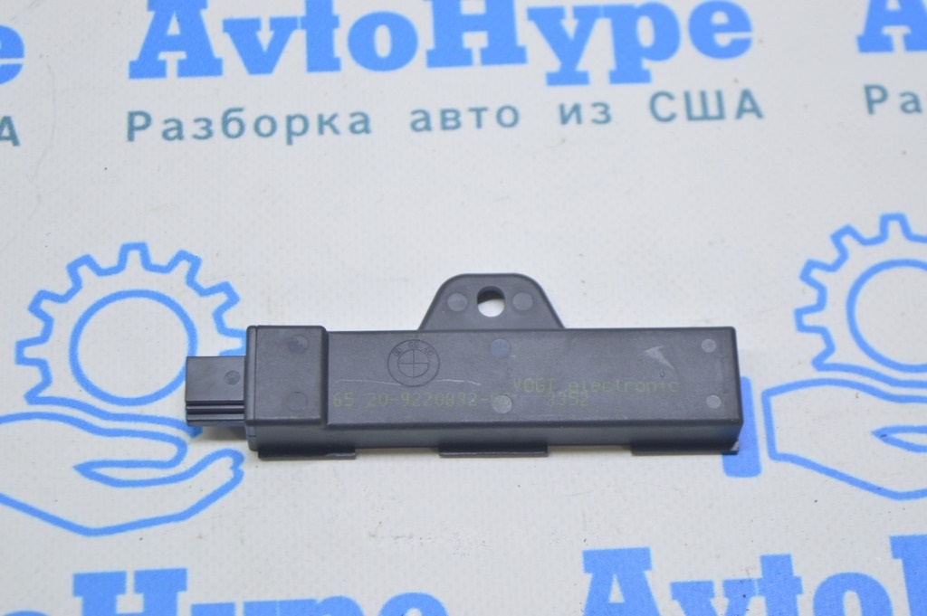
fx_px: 2123
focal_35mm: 82
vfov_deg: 16.5
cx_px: 464
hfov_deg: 24.6
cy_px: 308
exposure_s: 1/20
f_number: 5.6
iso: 400
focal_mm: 55
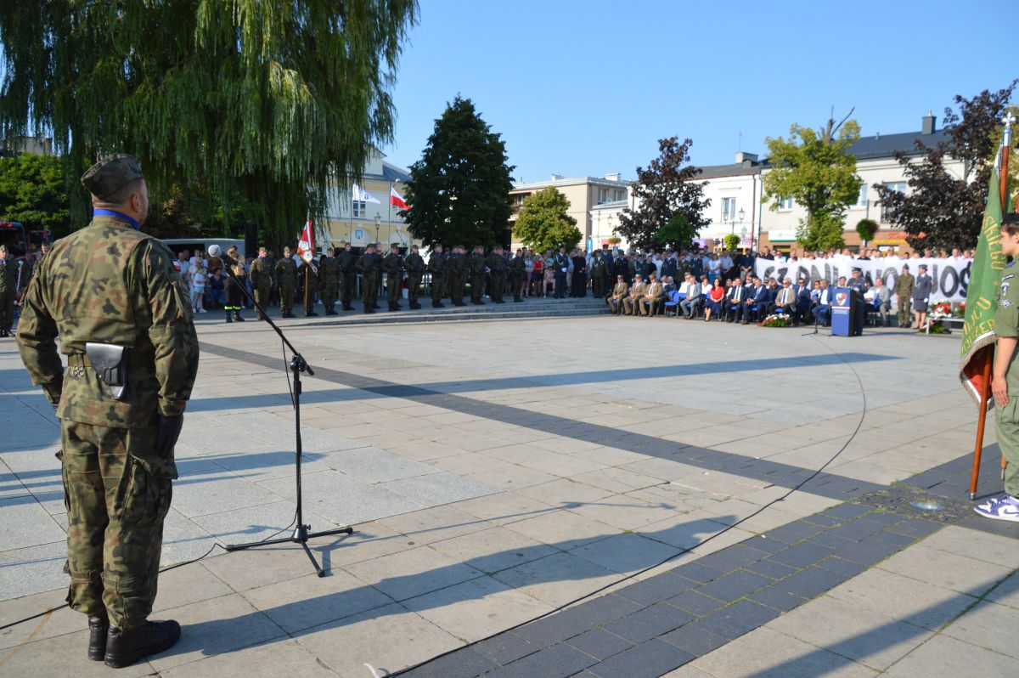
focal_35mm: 27
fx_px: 764
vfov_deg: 47.9
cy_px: 339
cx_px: 510
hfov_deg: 67.4
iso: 400
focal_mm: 18
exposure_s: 1/1600
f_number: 5.6
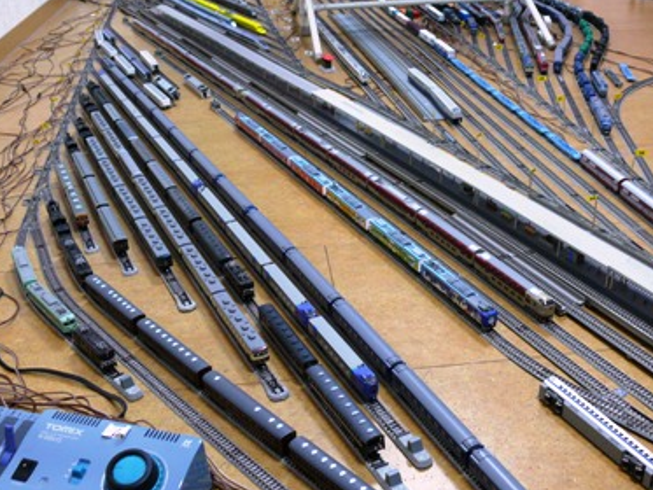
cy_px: 231
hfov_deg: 44.8
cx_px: 324
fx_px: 793
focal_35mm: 42
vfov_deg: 34.4
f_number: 2.8
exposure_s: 1/13
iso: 200
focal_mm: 7.4
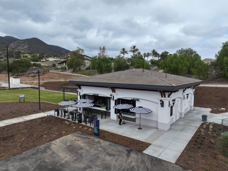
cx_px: 114
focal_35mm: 24
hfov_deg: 71.6
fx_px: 158
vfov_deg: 56.8
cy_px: 86
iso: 100
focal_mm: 12.29
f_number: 2.8
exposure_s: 1/1250
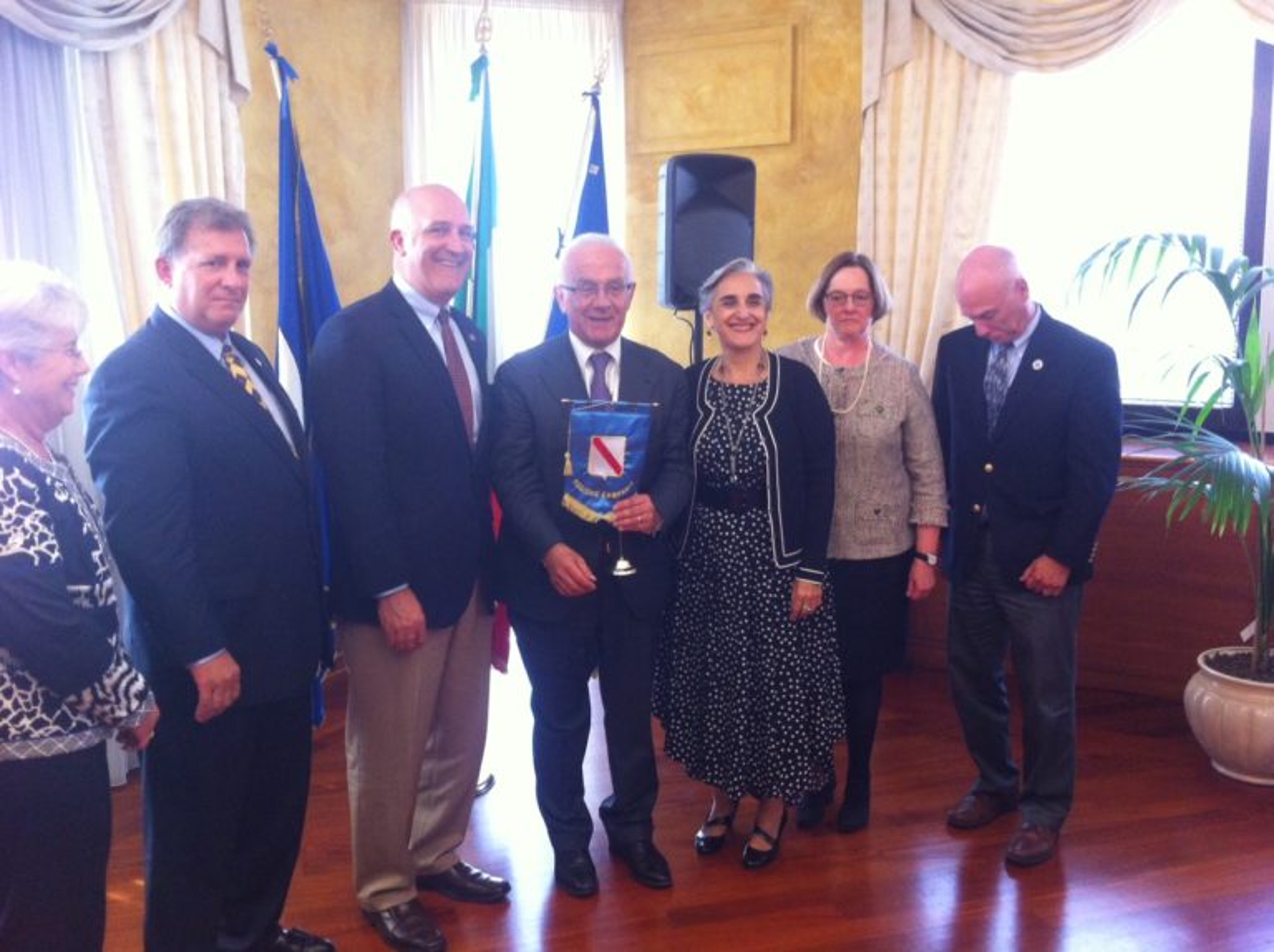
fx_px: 1287
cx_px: 637
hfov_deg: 52.7
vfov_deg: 40.6
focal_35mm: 35
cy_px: 476
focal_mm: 3.85
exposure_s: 1/15
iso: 250
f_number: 2.8
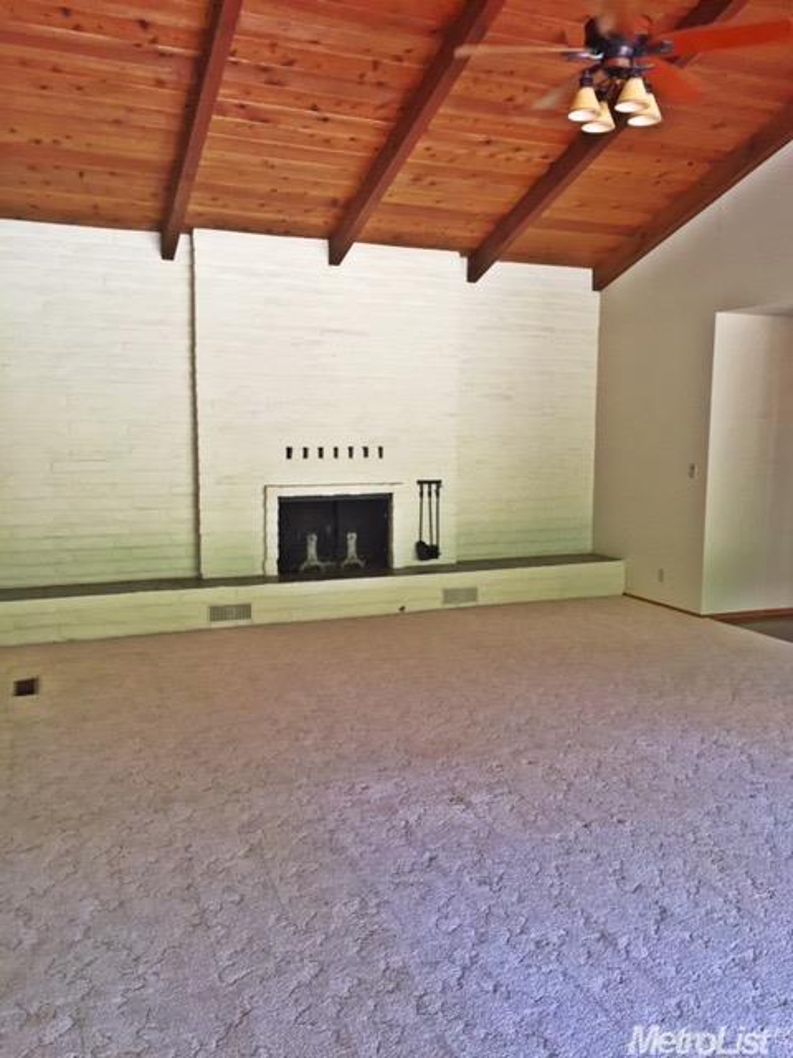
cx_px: 396
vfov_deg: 61.7
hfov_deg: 48.2
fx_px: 886
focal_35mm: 29
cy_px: 529
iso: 64
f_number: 2.2
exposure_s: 1/30
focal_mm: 4.15
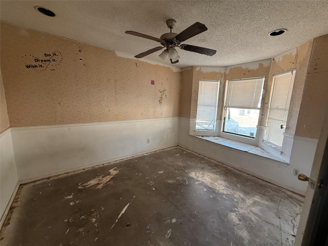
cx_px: 164
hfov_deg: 102.1
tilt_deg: -10.0
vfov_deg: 85.7
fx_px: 133
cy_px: 123
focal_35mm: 14
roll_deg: -2.2
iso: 320
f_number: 2.2
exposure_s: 1/89
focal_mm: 2.22
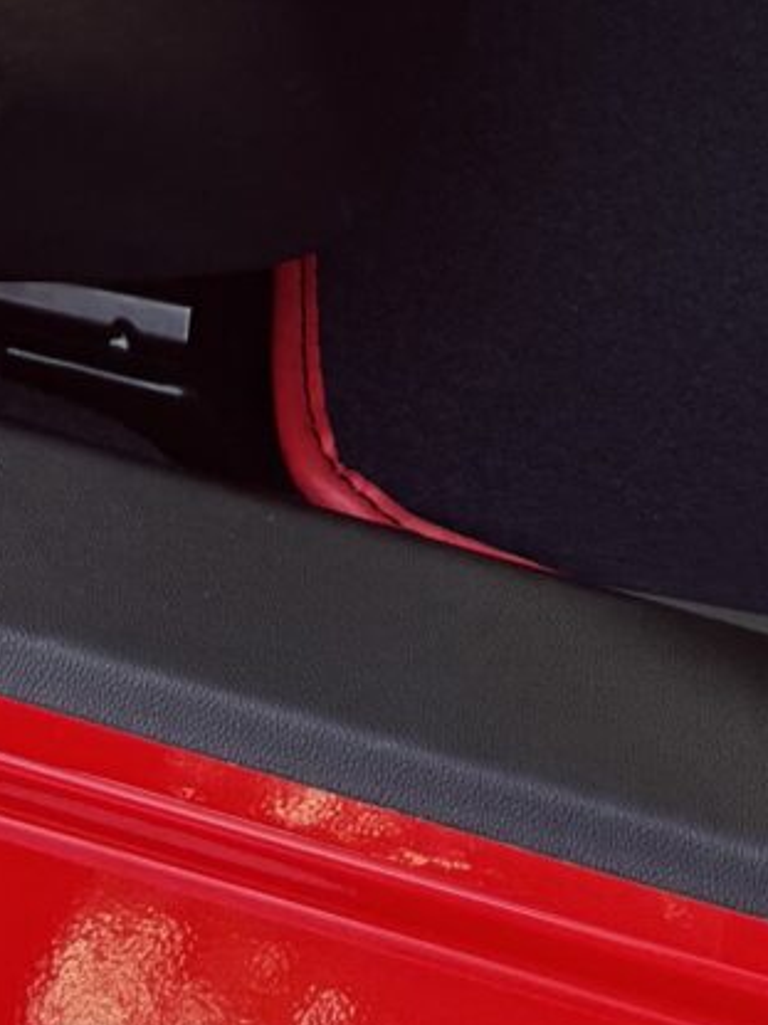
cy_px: -2062
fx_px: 4380
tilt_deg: -27.9
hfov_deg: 9.6
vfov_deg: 10.0
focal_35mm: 148
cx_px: -489
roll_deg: -5.8
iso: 50
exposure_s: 1/128
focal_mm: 6.76
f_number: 1.78
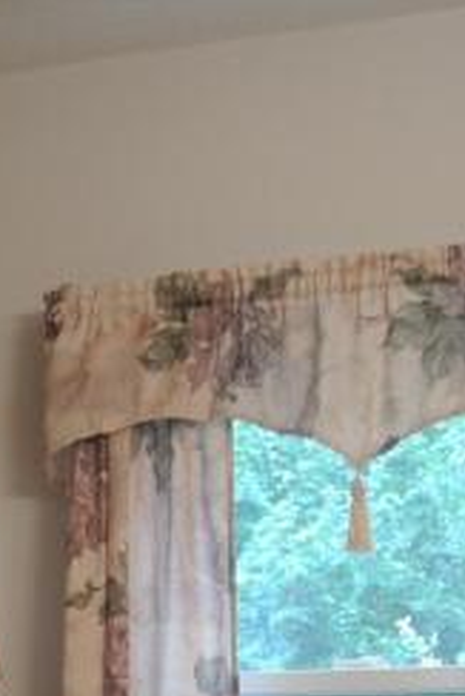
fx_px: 1644
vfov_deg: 20.8
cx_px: 60
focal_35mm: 85
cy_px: 998
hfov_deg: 15.9
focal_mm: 10
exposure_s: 1/40
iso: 400
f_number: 3.5
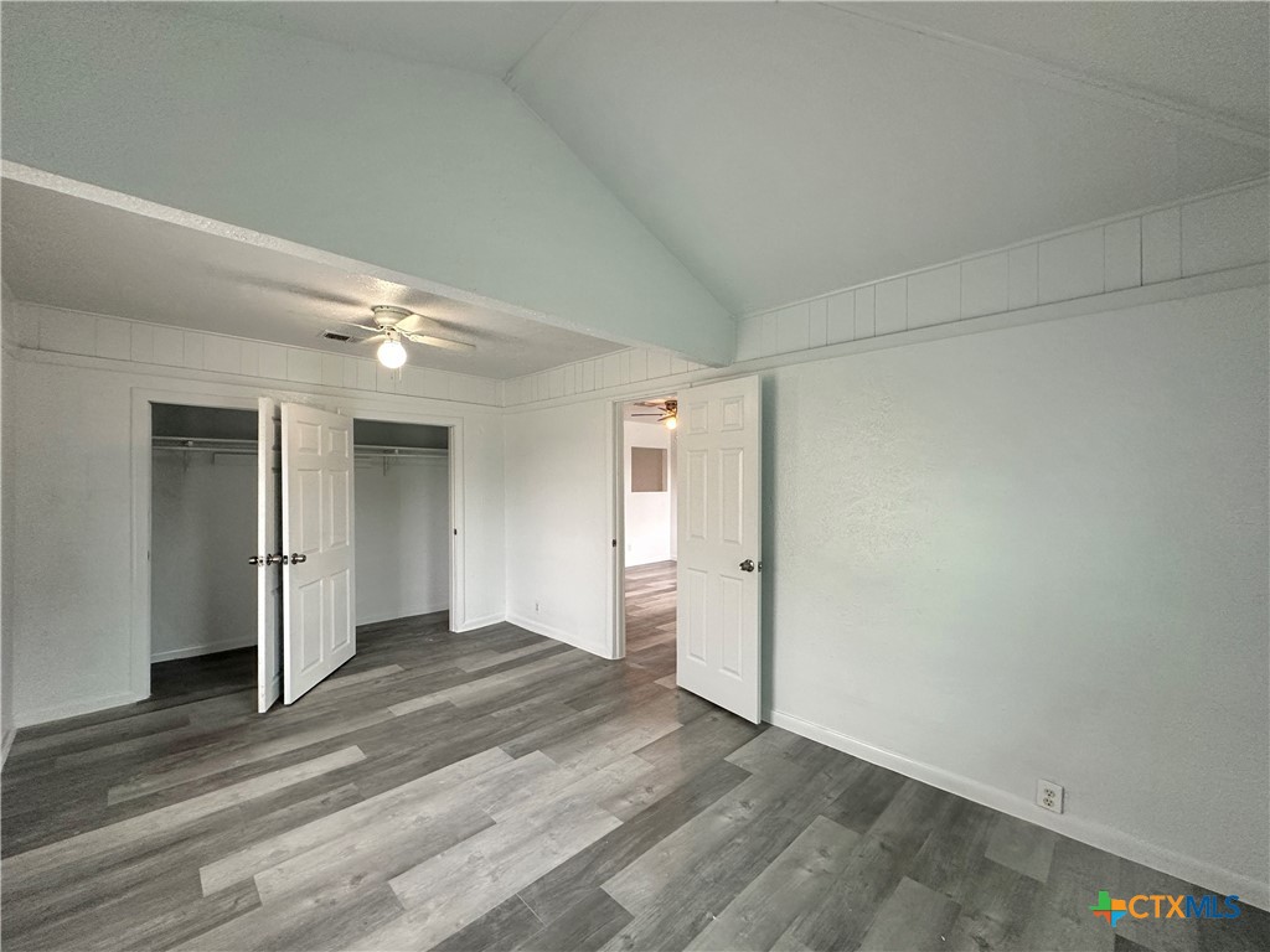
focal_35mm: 14
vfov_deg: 85.7
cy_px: 476
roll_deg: +0.2
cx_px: 635
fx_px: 514
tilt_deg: +0.7
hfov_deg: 102.1
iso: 200
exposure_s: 1/120
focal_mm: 2.22
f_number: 2.2
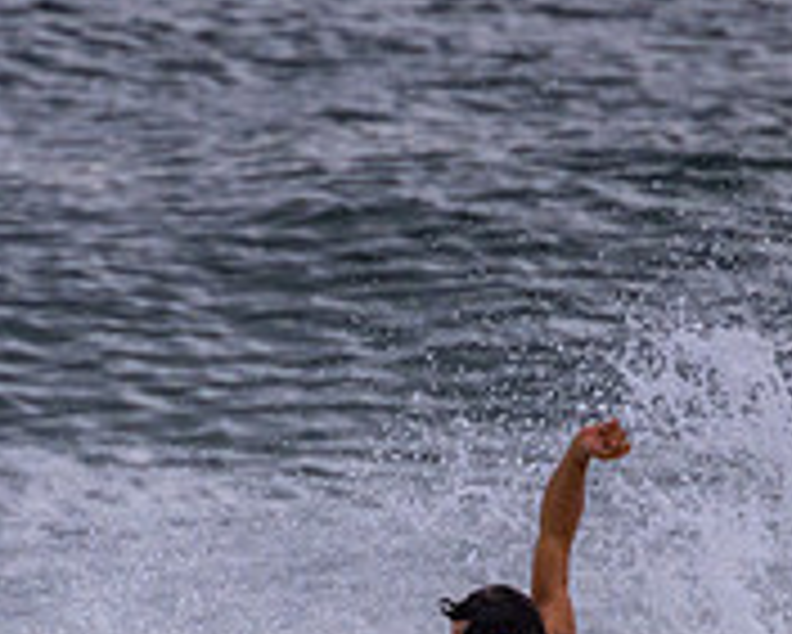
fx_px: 58000
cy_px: 843
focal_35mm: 2473
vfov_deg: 0.6
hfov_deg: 0.8
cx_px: 171
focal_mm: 800
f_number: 11
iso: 2500
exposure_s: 1/2000
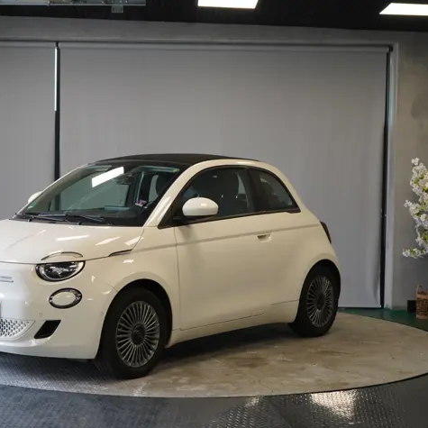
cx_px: 173
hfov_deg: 25.7
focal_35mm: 67
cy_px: 214
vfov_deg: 25.7
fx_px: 937
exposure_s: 1/160
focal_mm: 52
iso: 1000
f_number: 5
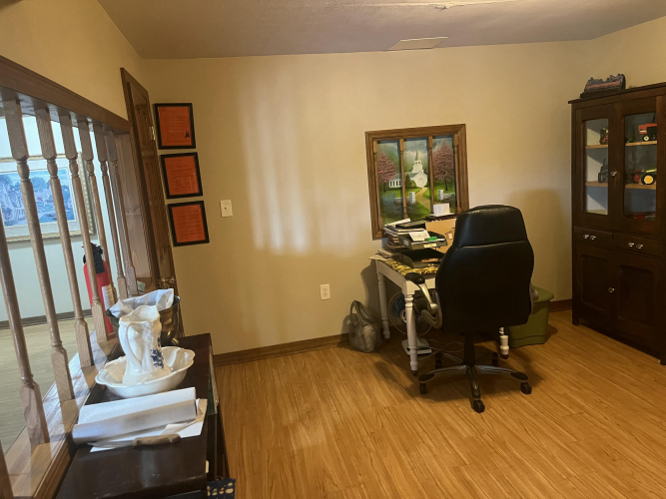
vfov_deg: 53.0
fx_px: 500
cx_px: 333
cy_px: 250
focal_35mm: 26
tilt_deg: -8.6
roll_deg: +4.7
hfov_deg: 67.3
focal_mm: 5.1
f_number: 1.6
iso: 500
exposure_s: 1/40
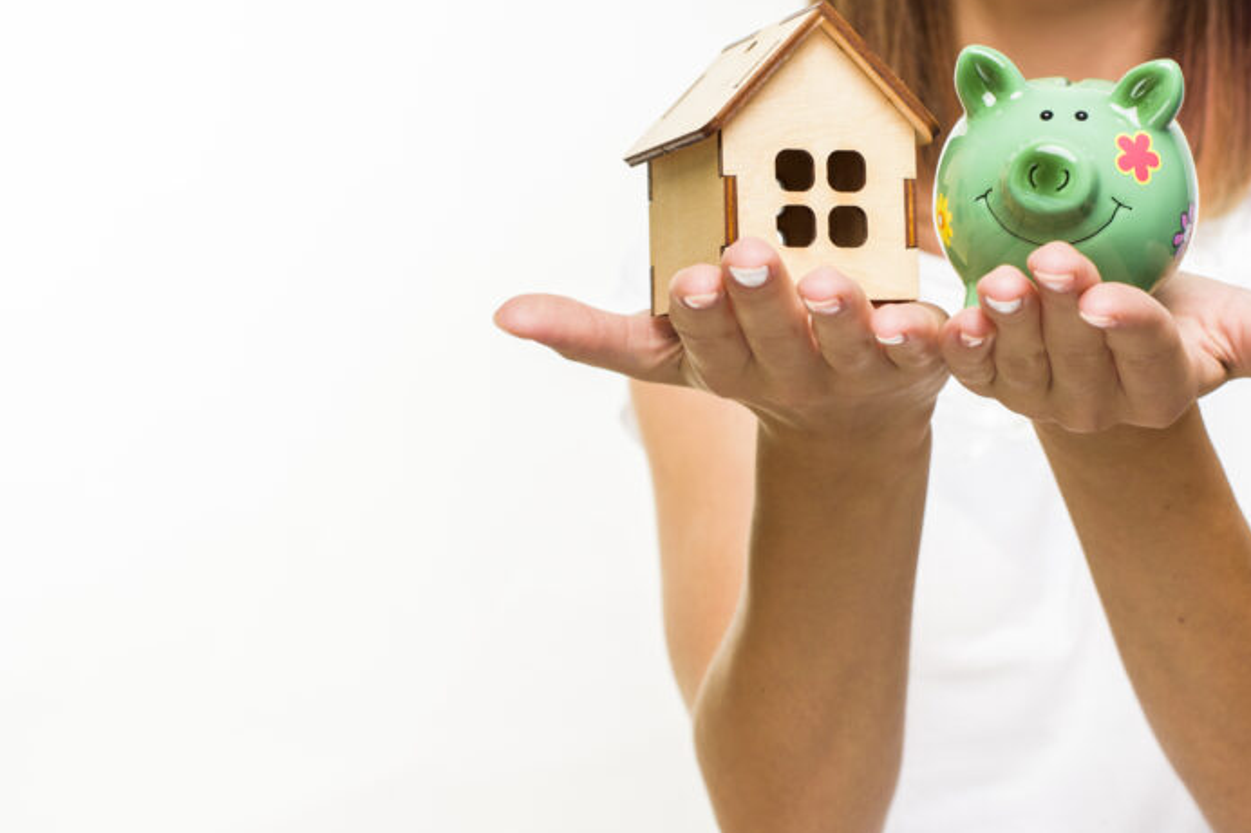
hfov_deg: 27.3
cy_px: 391
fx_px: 2571
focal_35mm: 74
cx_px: 721
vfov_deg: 18.4
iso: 64
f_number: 6.3
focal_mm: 50
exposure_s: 1/160
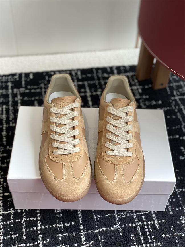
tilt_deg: -45.4
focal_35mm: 52
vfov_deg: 36.8
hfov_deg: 28.0
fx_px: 370
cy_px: 124
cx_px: 92
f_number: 2
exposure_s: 1/122
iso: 25
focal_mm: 6
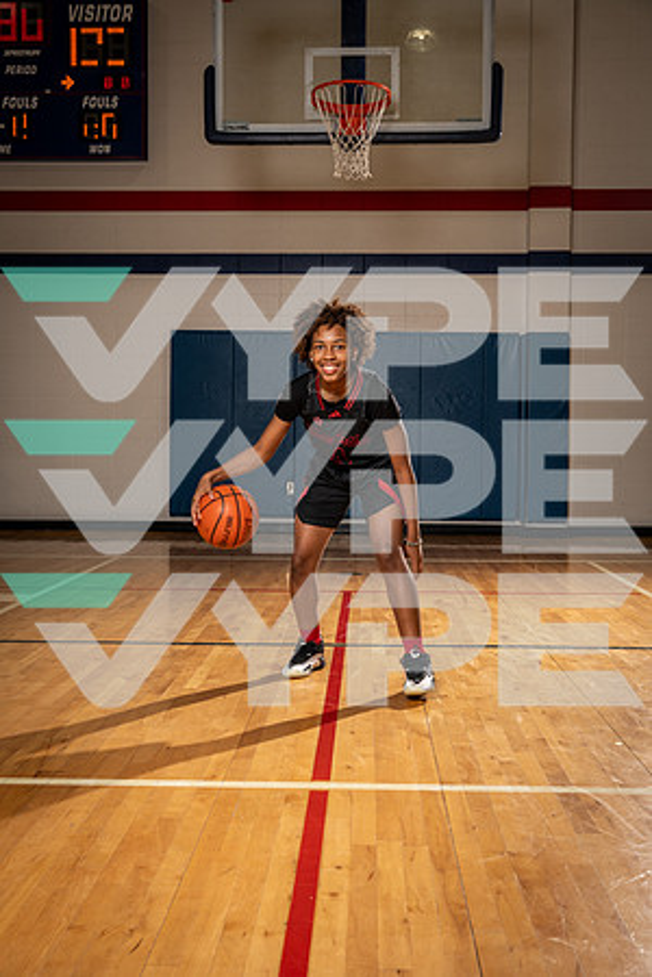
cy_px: 488
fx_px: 1114
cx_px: 326
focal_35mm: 41
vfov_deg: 47.4
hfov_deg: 32.6
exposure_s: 1/250
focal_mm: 41
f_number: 5.6
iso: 125
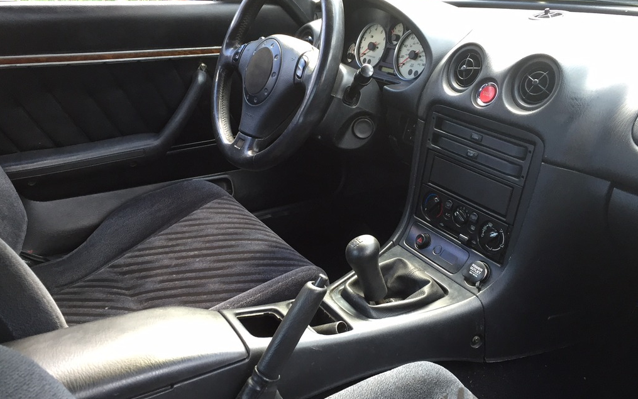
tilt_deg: -22.2
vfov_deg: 40.6
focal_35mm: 31
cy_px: 204
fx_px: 539
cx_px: 319
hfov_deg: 61.2
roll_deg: -3.0
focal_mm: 4.15
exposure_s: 1/30
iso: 32
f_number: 2.2
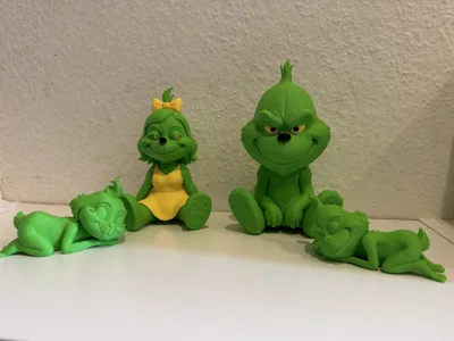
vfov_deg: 56.8
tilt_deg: -6.4
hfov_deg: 71.6
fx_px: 315
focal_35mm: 24
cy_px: 170
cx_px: 227
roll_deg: +0.2
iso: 250
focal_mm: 6.86
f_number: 1.78
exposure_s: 1/50
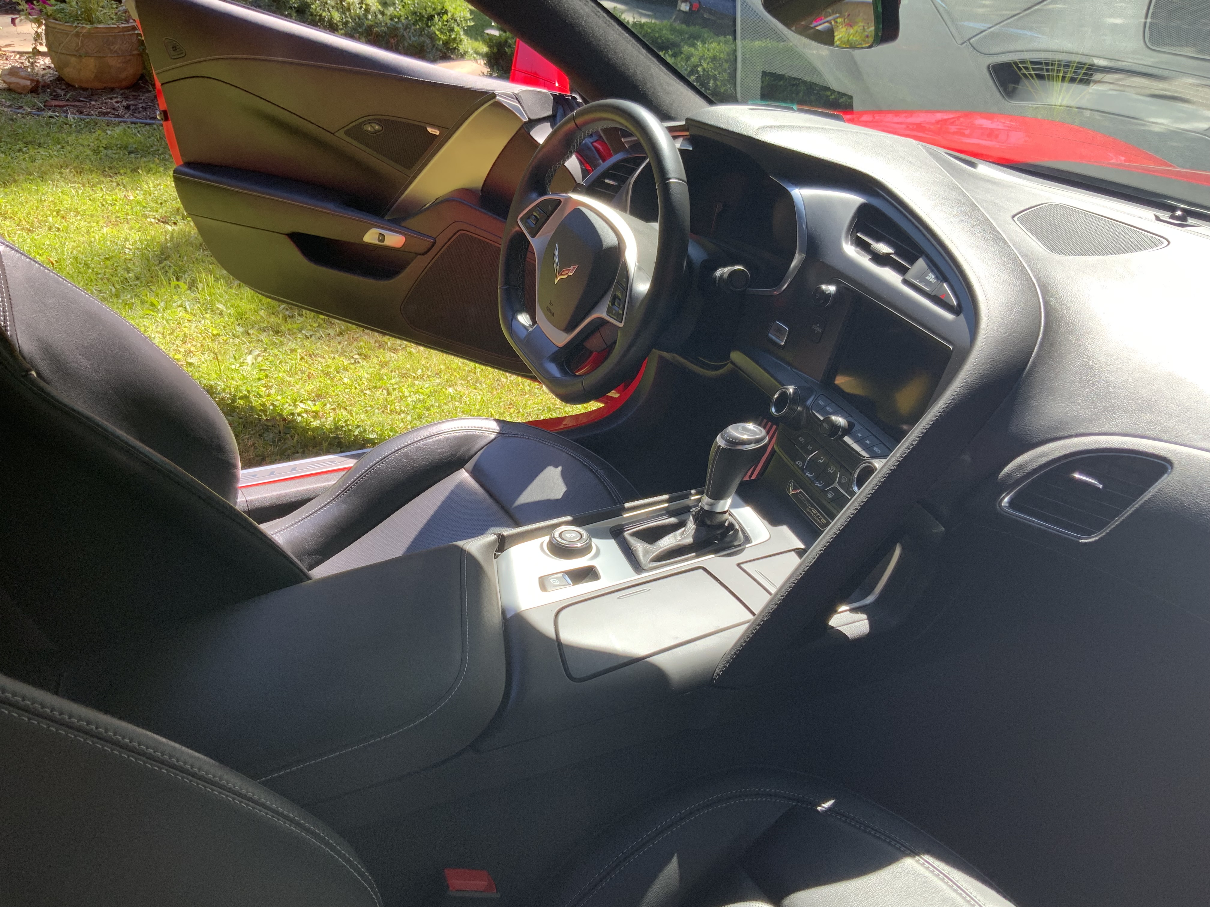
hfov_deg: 61.7
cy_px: 454
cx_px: 605
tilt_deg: -31.4
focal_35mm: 29
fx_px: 1014
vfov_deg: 48.2
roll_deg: -1.6
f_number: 1.8
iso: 16
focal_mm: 3
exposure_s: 1/172
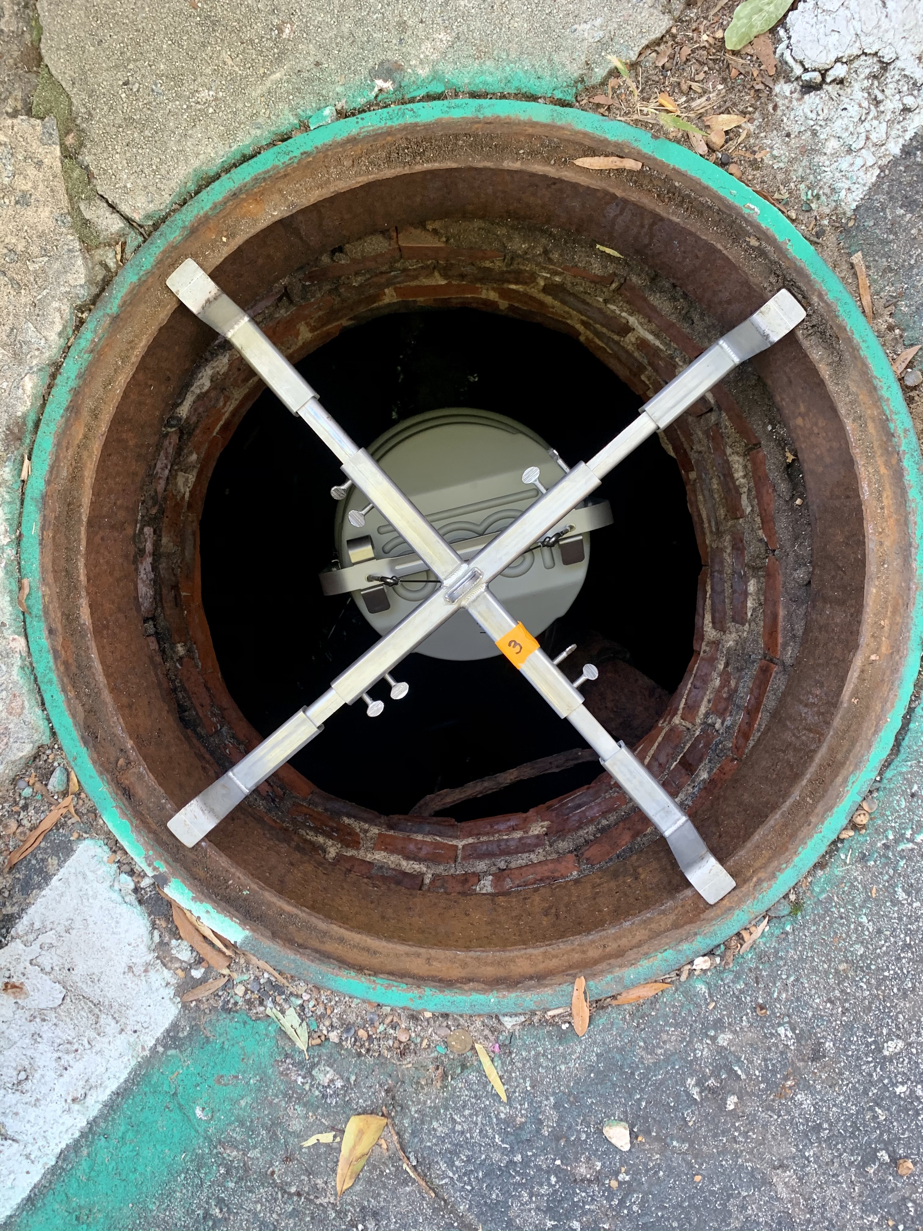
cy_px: 616
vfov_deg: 67.3
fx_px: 924
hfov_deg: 53.1
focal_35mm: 26
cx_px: 462
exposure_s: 1/60
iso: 100
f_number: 1.8
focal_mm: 4.25
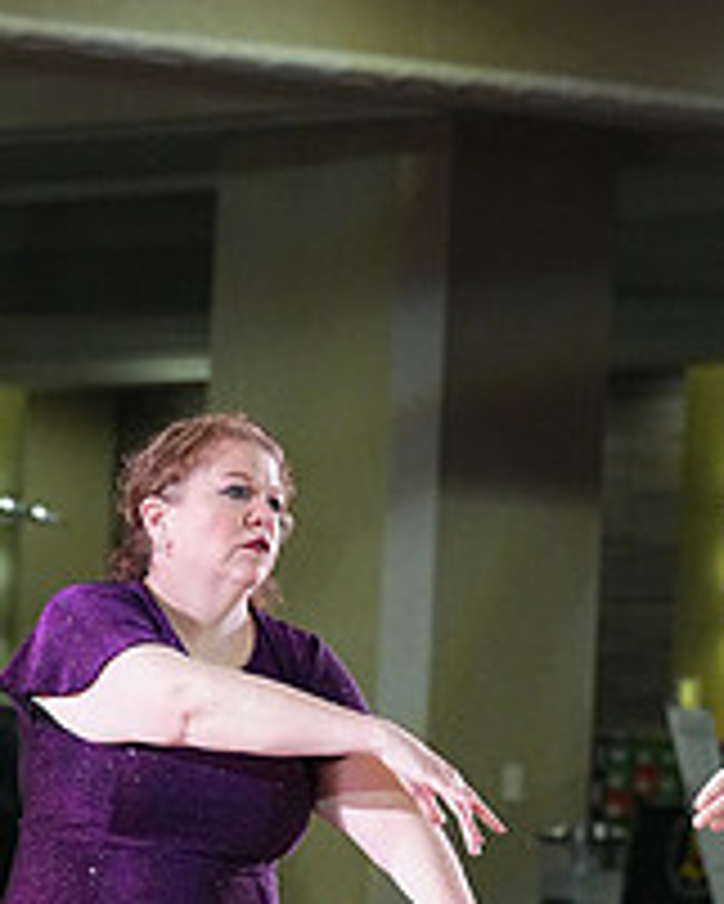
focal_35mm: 328
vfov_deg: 5.8
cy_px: 1223
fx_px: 8779
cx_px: 578
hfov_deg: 4.7
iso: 6400
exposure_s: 1/400
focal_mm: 121
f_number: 5
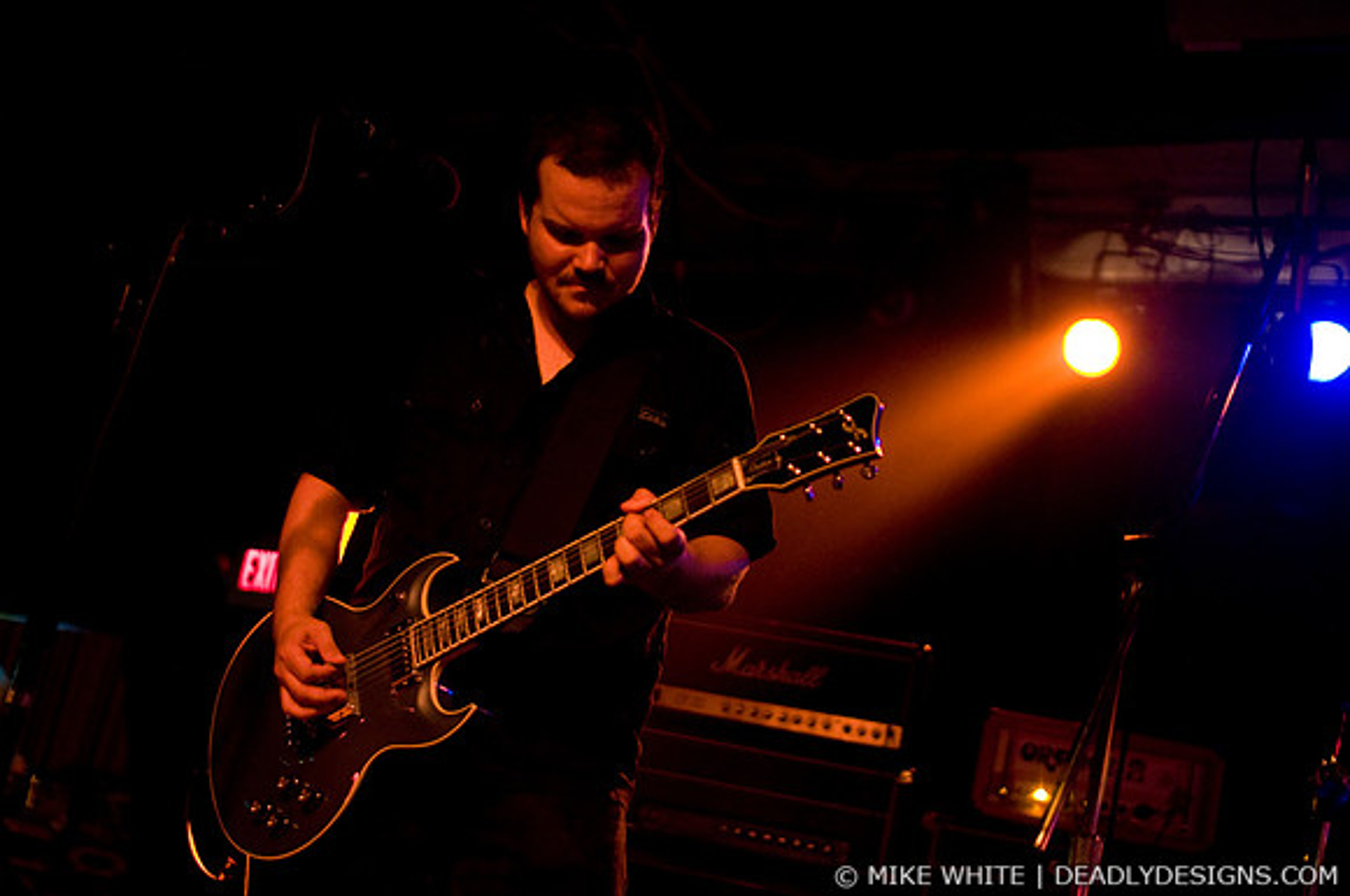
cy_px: 448
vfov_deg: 29.8
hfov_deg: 43.7
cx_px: 675
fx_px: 1685
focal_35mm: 45
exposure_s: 1/40
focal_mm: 30
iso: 1000
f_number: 1.6
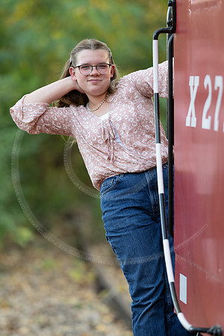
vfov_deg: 10.2
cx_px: 112
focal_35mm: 202
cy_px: 168
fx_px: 1885
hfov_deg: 6.8
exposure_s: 1/400
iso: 250
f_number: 1.8
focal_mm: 135
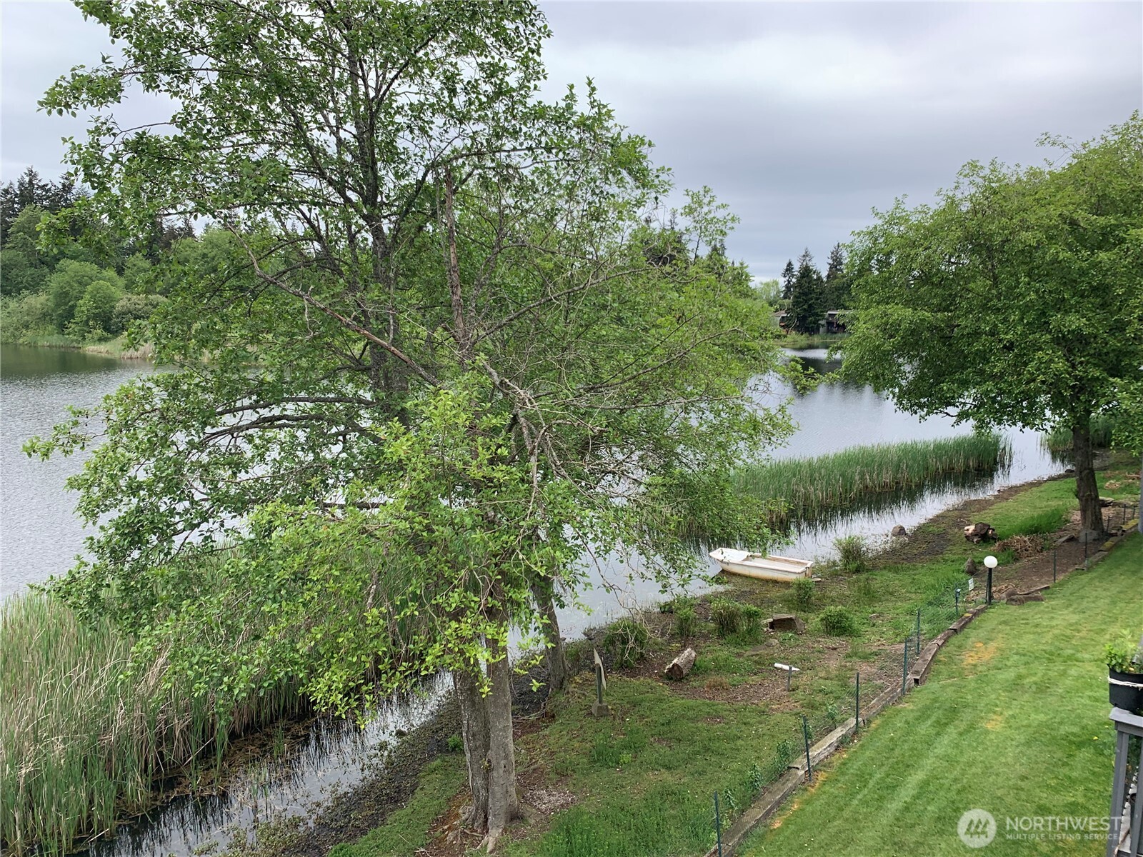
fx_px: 859
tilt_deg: -6.8
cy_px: 428
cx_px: 572
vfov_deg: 53.1
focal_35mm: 26
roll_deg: -0.7
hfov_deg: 67.3
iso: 25
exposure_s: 1/887
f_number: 1.8
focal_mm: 4.25
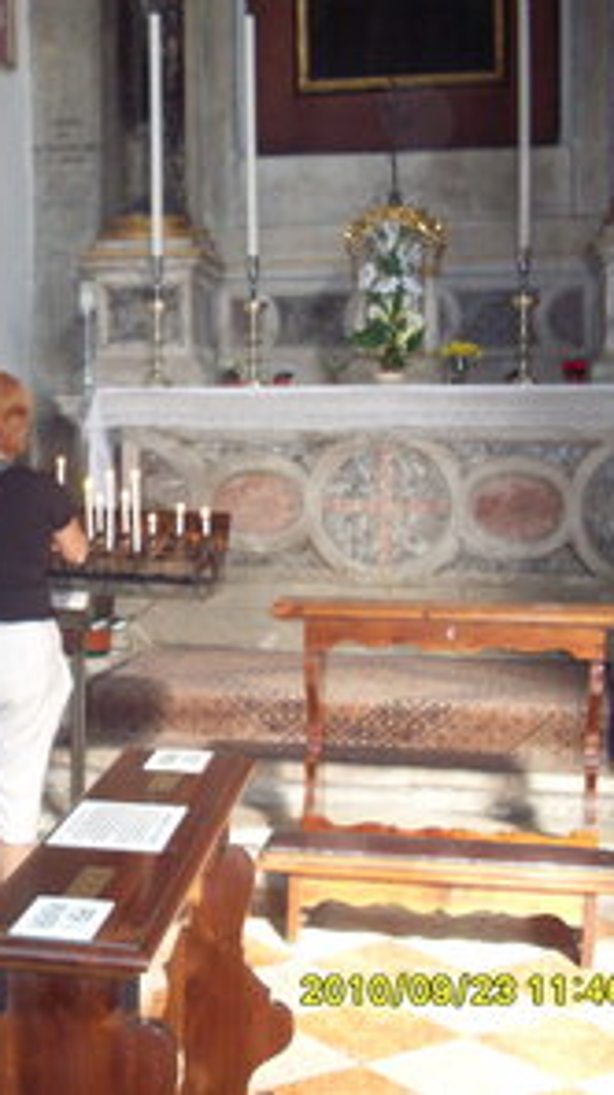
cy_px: 544
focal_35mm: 56
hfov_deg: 20.6
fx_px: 1625
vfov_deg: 37.2
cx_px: -22
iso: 200
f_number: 2.8
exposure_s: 1/45
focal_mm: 6.3
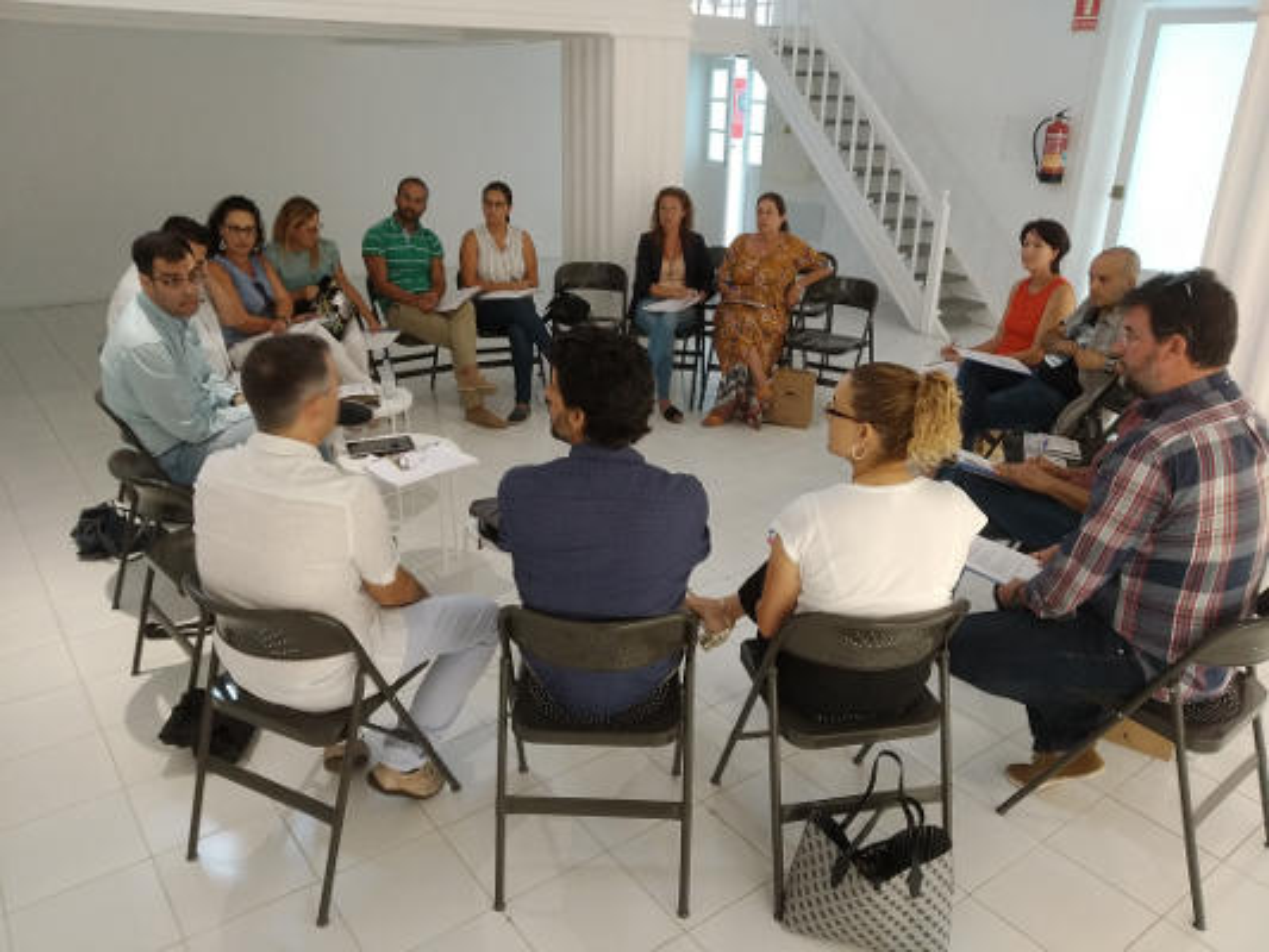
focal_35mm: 26
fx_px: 953
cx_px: 634
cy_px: 476
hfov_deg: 67.3
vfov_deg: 53.1
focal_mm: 3.82
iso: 400
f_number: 2.2
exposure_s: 1/20
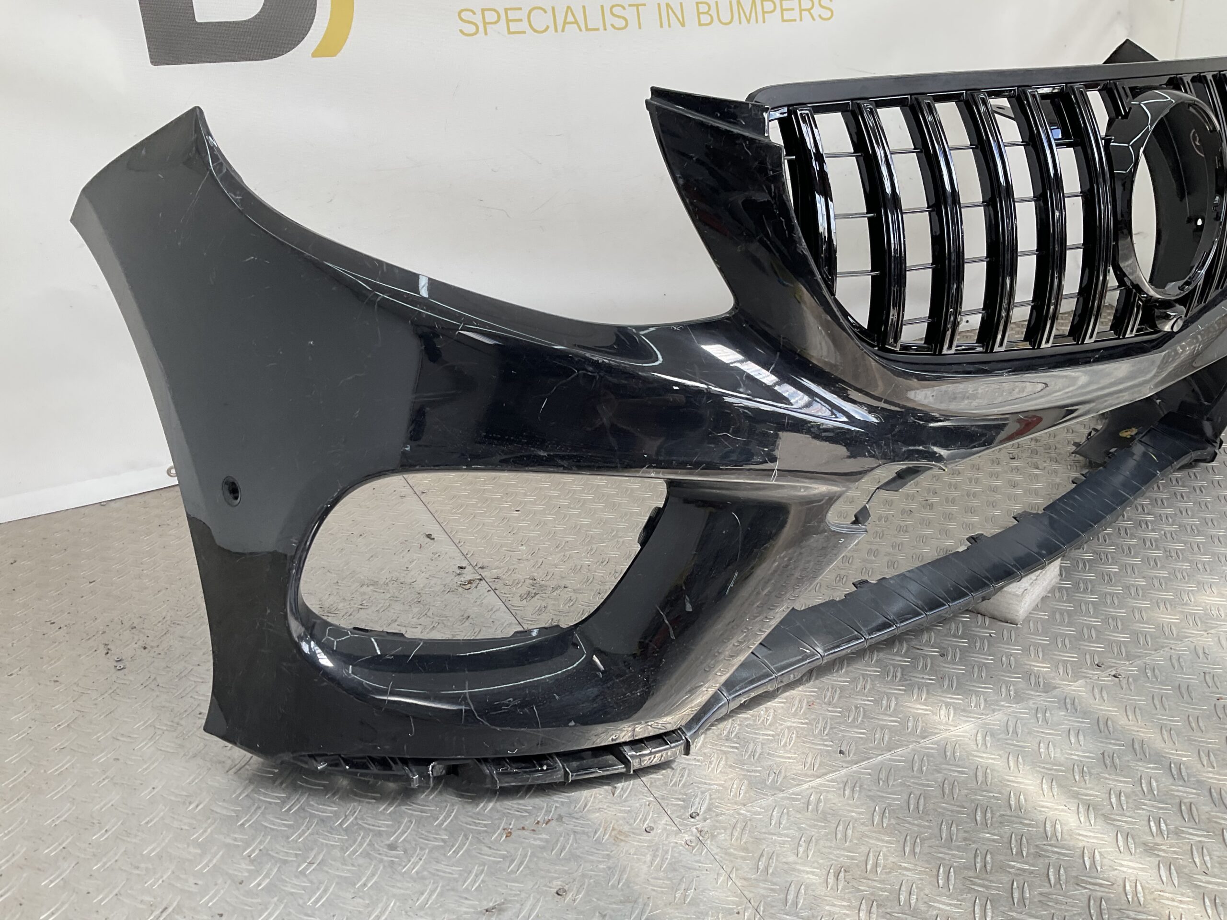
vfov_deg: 48.2
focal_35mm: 29
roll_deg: -0.2
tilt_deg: -21.0
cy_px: 460
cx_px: 614
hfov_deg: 61.7
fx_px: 1028
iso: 16
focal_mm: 3
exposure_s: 1/270
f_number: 1.8
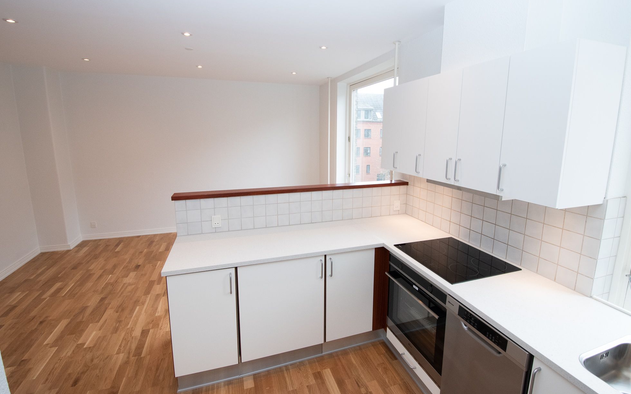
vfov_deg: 71.1
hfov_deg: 97.8
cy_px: 182
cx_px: 325
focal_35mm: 16
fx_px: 275
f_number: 8
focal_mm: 10
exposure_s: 1/100
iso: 800
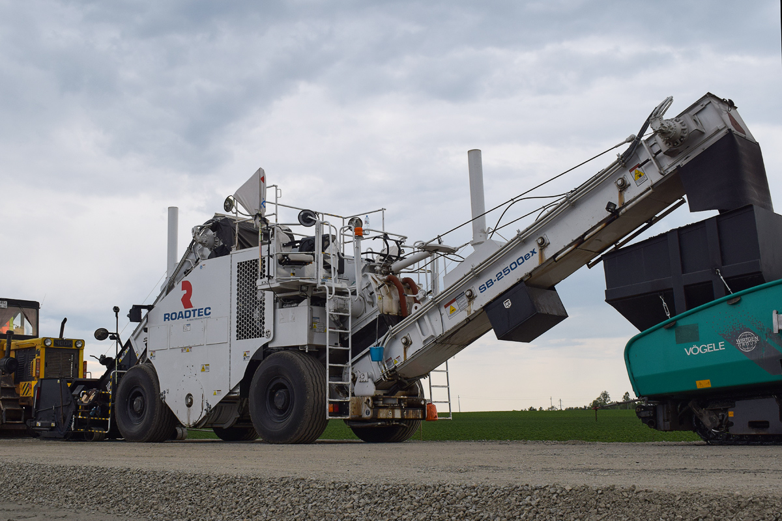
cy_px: 260
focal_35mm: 40
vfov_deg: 33.0
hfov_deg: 47.9
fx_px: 880
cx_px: 391
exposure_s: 1/250
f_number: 8
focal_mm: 27
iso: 360
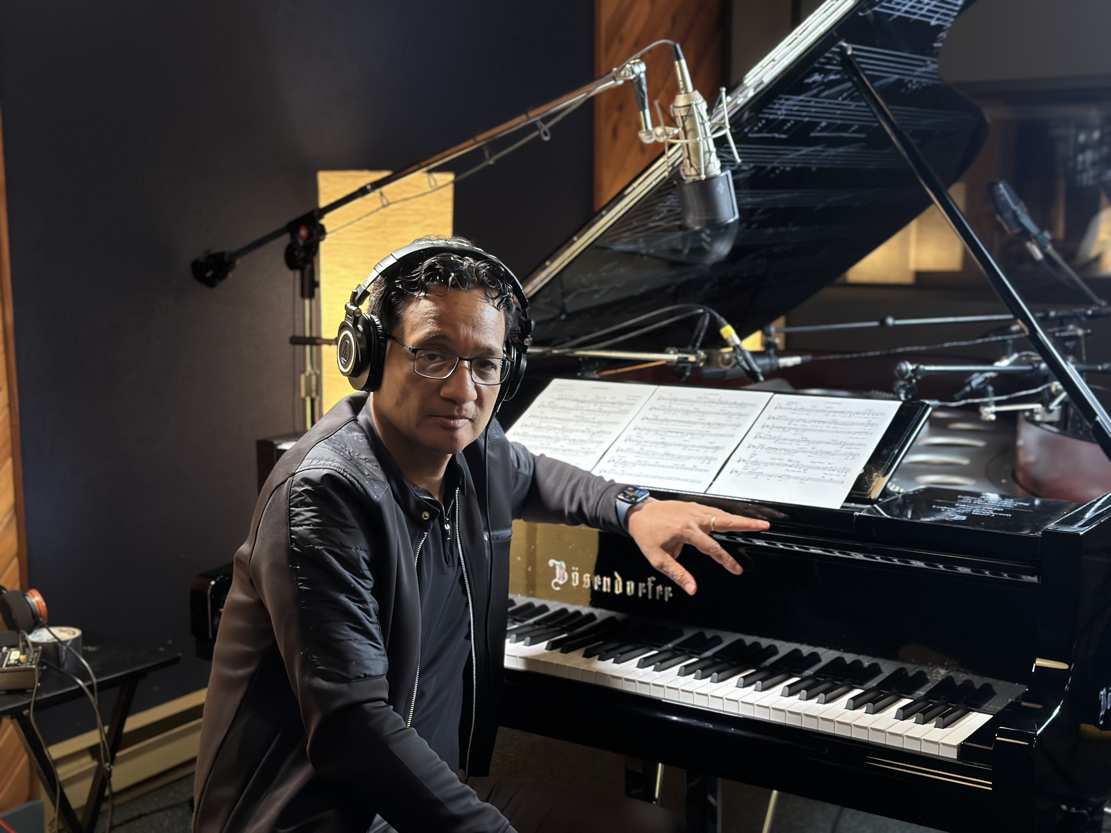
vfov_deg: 30.3
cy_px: 416
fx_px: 1541
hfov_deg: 39.7
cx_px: 556
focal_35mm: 48
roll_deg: -0.7
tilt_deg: -9.4
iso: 160
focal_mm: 6.86
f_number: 1.78
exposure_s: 1/60
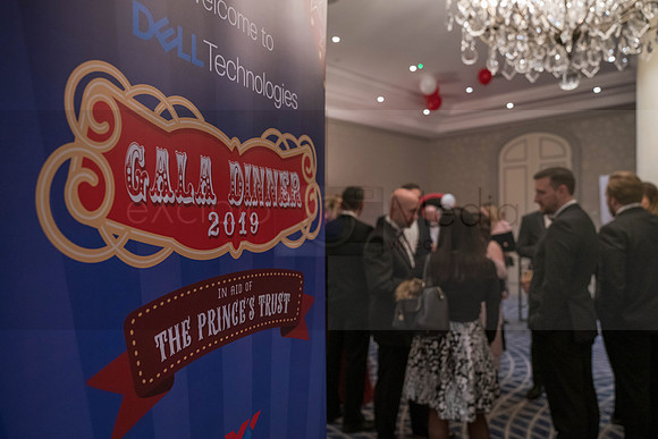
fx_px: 475
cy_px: 220
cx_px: 329
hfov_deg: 69.4
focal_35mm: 26
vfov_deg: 49.6
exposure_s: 1/60
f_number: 3.5
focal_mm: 26
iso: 4000
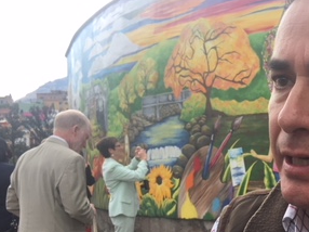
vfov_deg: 22.2
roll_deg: +0.0
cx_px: 336
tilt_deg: -1.6
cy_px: 194
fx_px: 580
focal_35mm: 65
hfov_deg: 27.4
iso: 25
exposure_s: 1/578
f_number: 2.2
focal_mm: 4.15
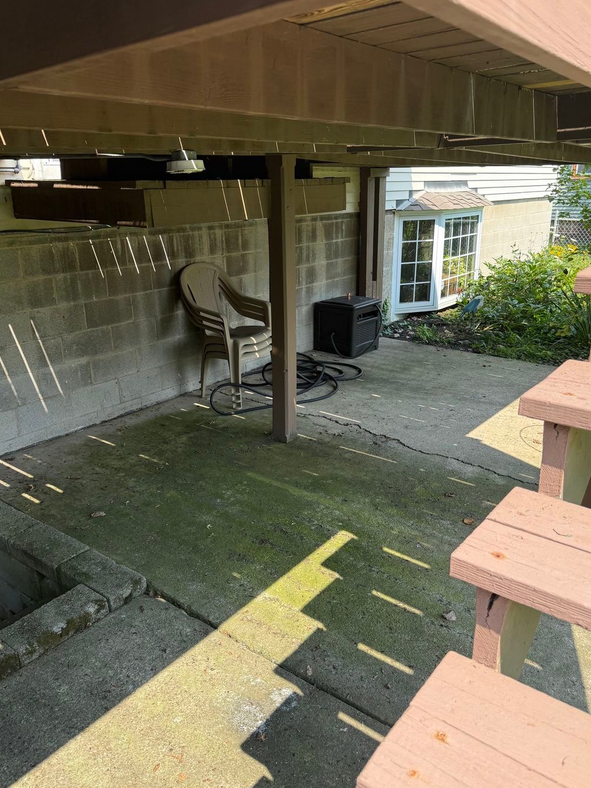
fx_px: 615
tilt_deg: -20.5
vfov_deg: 65.3
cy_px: 381
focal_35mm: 27
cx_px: 302
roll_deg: +0.2
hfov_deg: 51.4
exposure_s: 1/1271
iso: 100
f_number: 1.78
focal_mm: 6.76
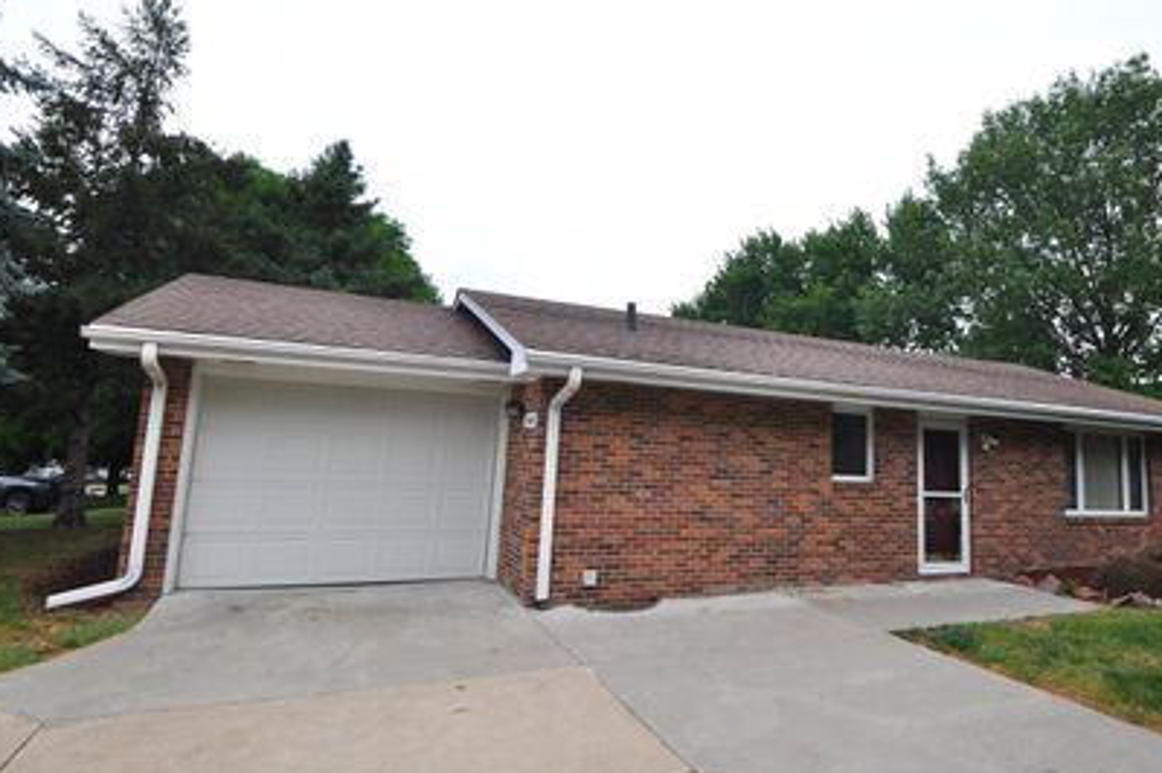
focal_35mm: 21
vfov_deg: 60.2
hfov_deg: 81.8
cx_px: 662
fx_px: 665
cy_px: 360
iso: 200
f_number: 7.1
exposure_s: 1/200
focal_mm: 11
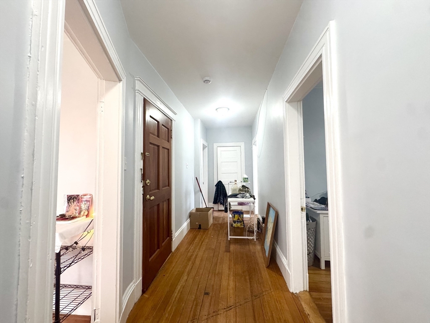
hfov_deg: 102.1
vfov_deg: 85.7
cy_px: 162
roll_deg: +0.1
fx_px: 174
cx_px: 215
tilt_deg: +1.6
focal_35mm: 14
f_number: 2.2
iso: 320
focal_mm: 2.22
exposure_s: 1/120
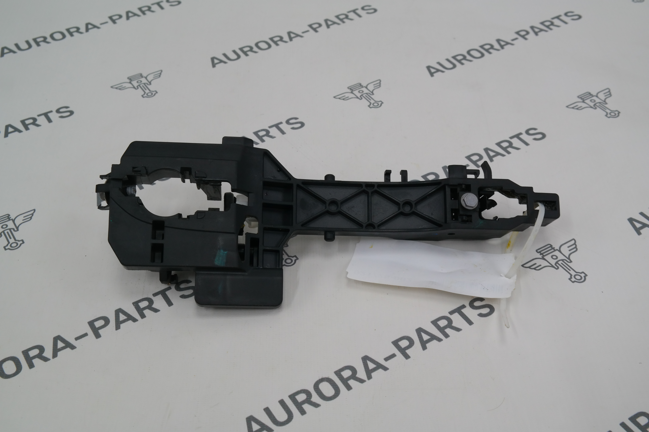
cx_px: 324
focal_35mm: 46
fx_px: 829
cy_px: 216
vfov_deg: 29.2
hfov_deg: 42.7
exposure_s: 1/50
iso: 400
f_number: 8
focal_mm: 30
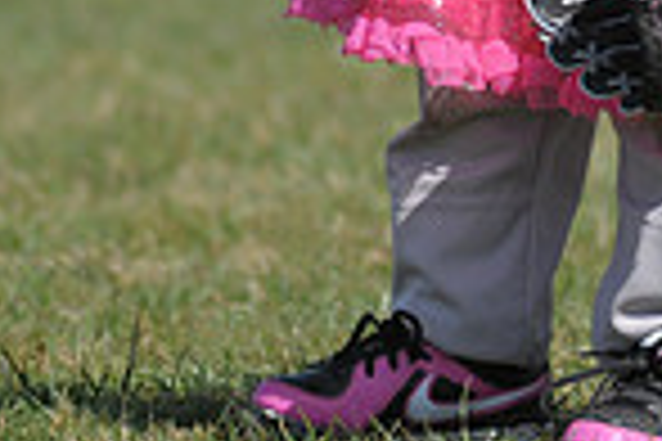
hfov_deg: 1.7
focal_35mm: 1183
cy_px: -272
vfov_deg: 1.2
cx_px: 491
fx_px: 21752
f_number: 4
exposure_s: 1/3200
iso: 400
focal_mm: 200
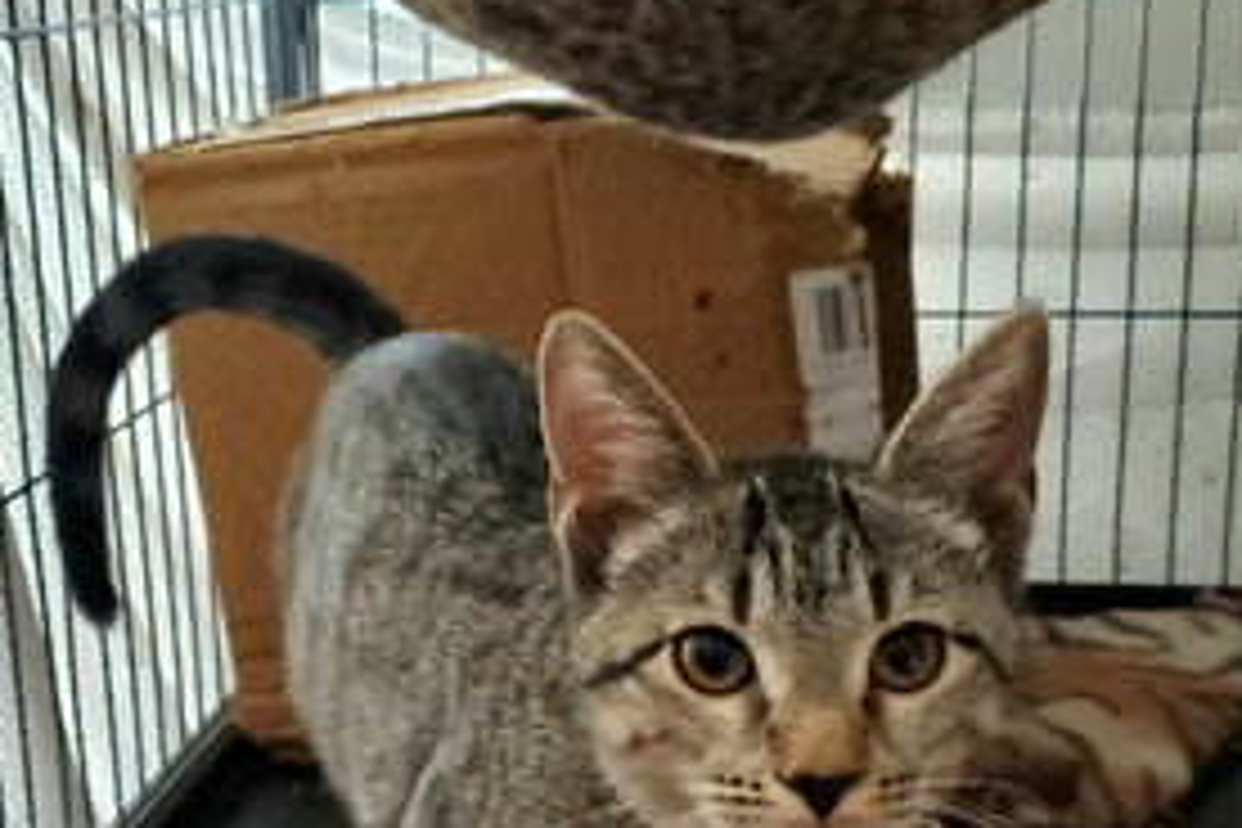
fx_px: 1690
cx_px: 878
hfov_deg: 39.6
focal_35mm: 49
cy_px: 675
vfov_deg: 26.9
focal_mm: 4.3
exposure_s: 1/40
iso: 500
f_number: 1.5
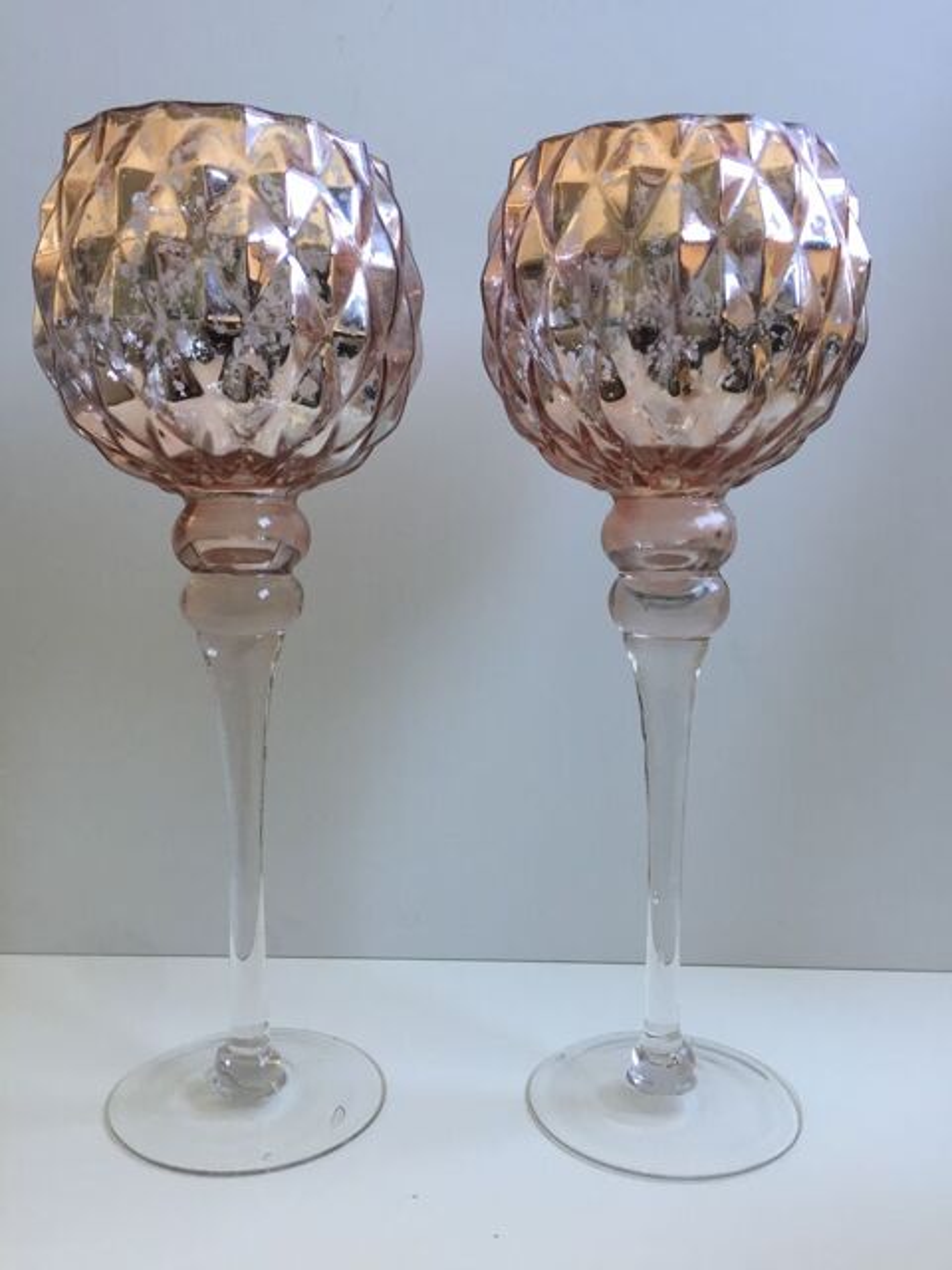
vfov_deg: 61.7
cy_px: 635
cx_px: 476
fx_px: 1063
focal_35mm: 29
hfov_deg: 48.2
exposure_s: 1/33
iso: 40
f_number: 2.2
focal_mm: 4.15
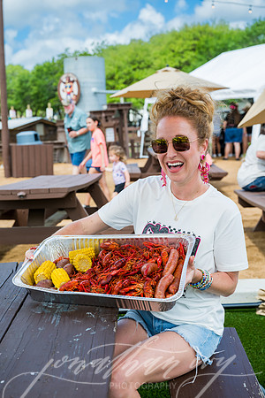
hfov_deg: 25.1
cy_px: 199
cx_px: 132
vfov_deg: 36.9
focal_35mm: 54
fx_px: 596
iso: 100
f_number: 5.6
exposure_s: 1/400
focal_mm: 54
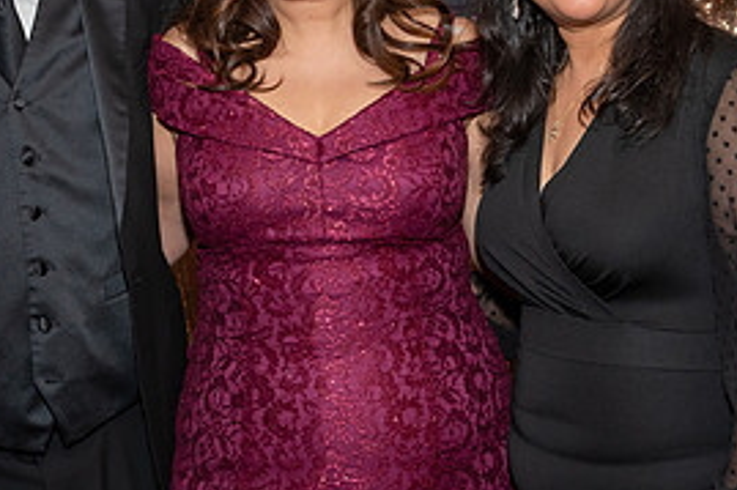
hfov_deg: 19.1
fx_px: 2169
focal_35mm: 106
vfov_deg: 12.9
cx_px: 180
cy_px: 175
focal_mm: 32
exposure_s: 1/250
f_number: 7.1
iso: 640
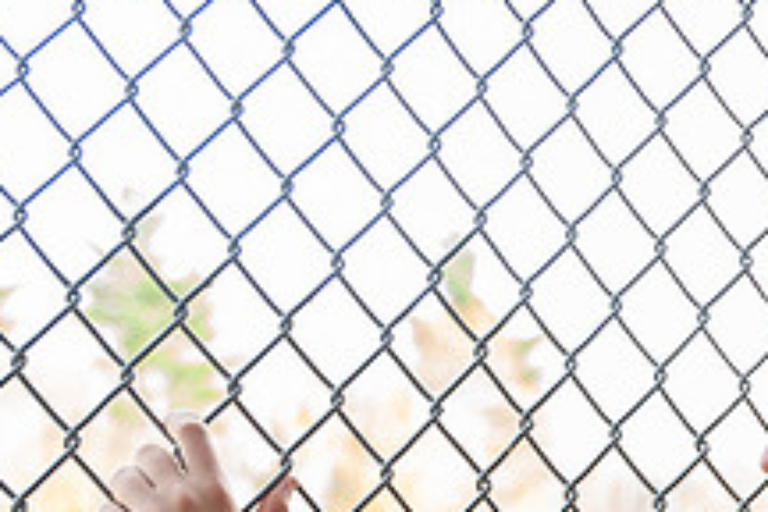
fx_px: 3349
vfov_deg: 8.5
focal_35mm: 157
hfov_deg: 12.9
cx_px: 750
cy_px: 770
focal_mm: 40
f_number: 3.5
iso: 400
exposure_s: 1/160
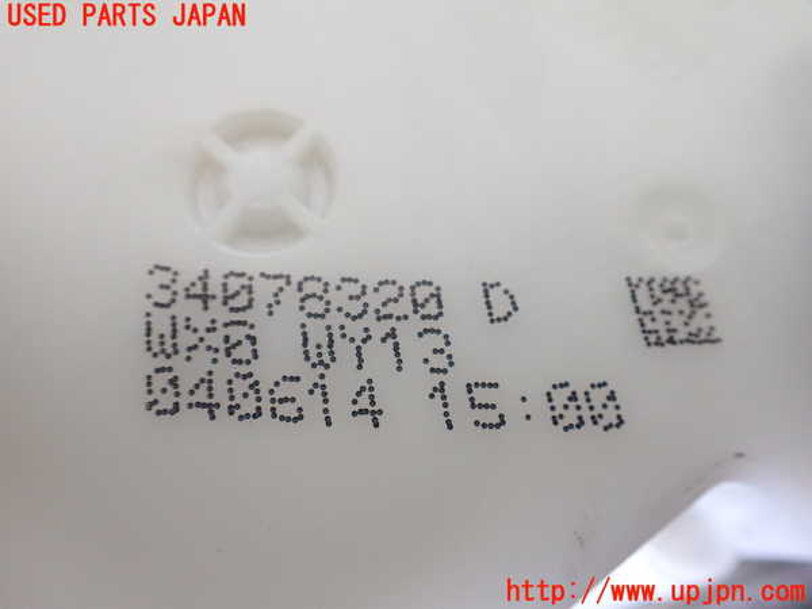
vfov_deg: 46.8
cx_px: 406
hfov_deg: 60.0
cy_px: 304
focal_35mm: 30
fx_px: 704
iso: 800
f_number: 2.3
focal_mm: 5.4
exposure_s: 1/125
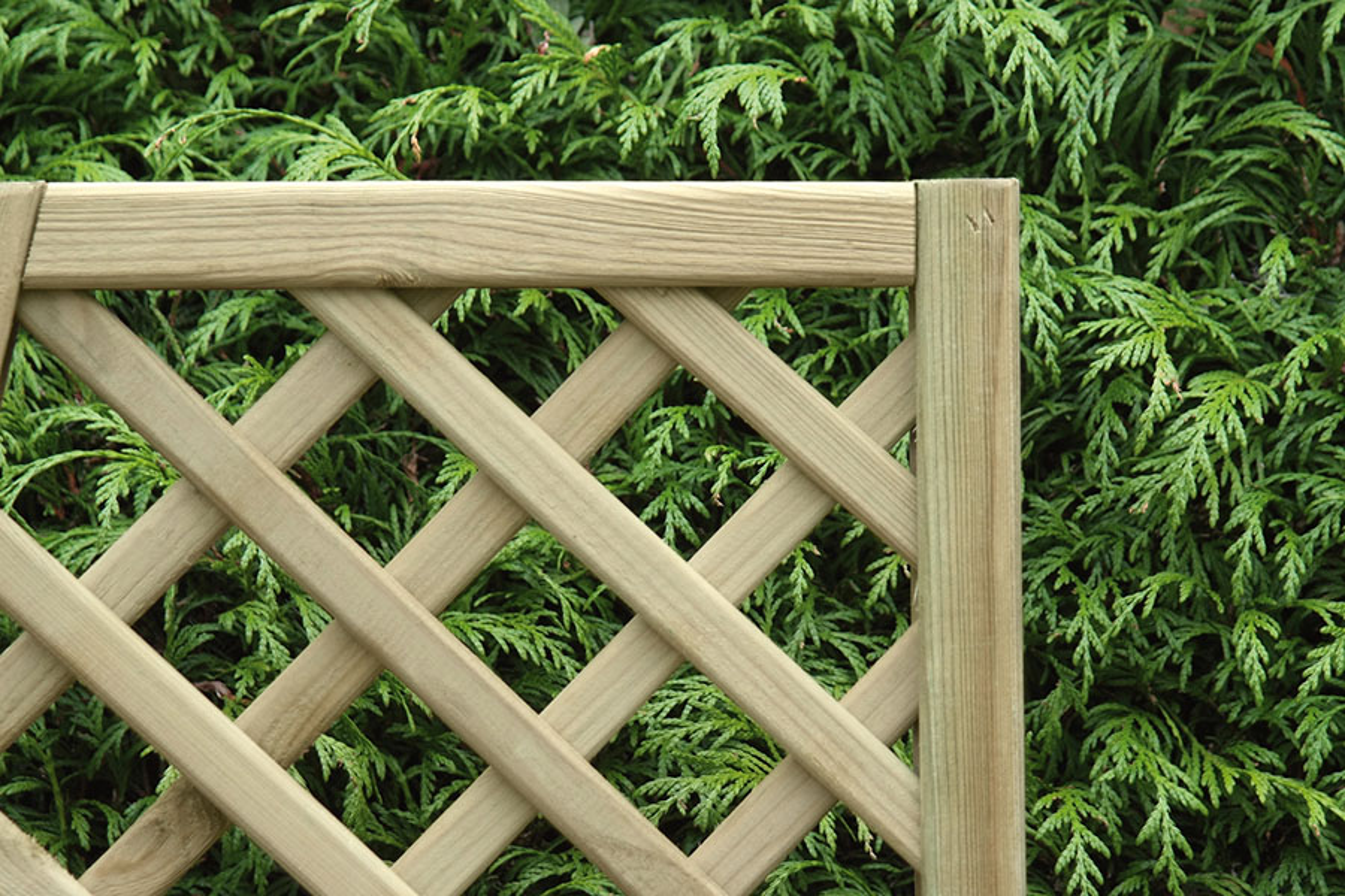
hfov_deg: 18.9
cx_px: 672
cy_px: 448
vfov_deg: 12.7
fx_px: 4035
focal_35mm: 108
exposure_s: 1/100
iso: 200
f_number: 5.6
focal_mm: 72
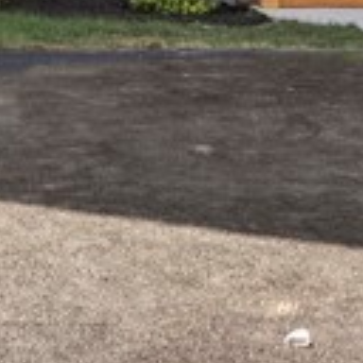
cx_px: -69
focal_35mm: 155
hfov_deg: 11.1
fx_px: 1834
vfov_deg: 10.9
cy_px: -173
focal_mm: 21.5
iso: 125
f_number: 4
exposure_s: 1/320
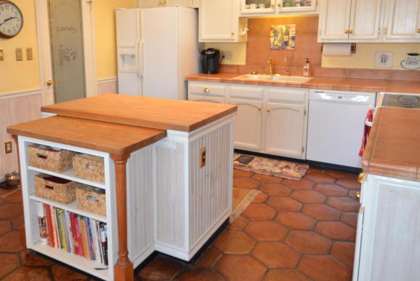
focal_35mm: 30
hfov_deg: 61.6
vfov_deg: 42.9
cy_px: 87
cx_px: 177
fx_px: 350
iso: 500
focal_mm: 10
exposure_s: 1/60
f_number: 3.5
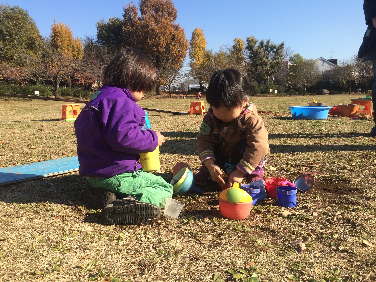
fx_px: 315
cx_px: 188
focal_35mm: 29
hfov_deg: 61.7
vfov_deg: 48.2
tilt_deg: -8.5
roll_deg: +2.3
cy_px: 141
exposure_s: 1/1414
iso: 32
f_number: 2.2
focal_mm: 4.15
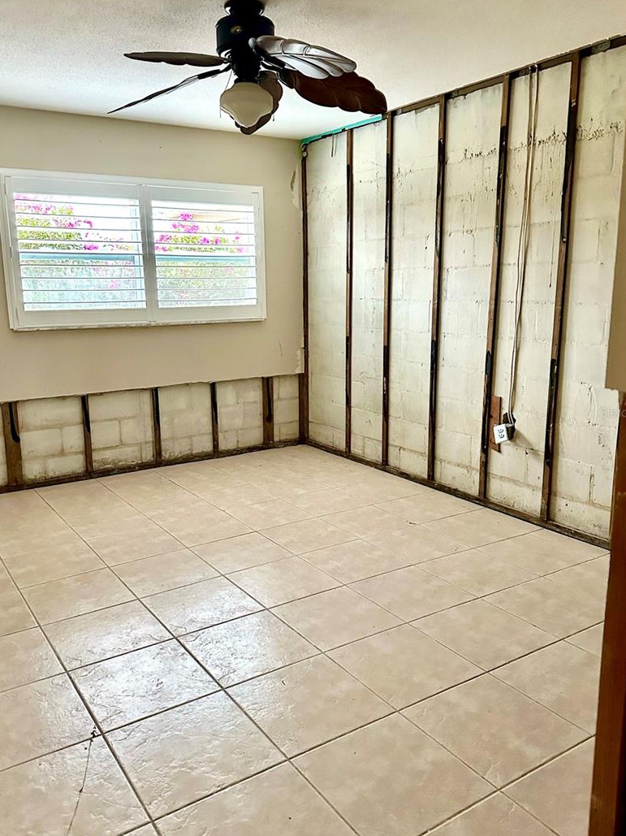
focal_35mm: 28
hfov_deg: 49.7
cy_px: 412
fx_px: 676
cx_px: 292
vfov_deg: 63.5
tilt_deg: -11.7
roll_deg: +0.4
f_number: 1.78
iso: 1000
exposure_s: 1/51
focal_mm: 6.86
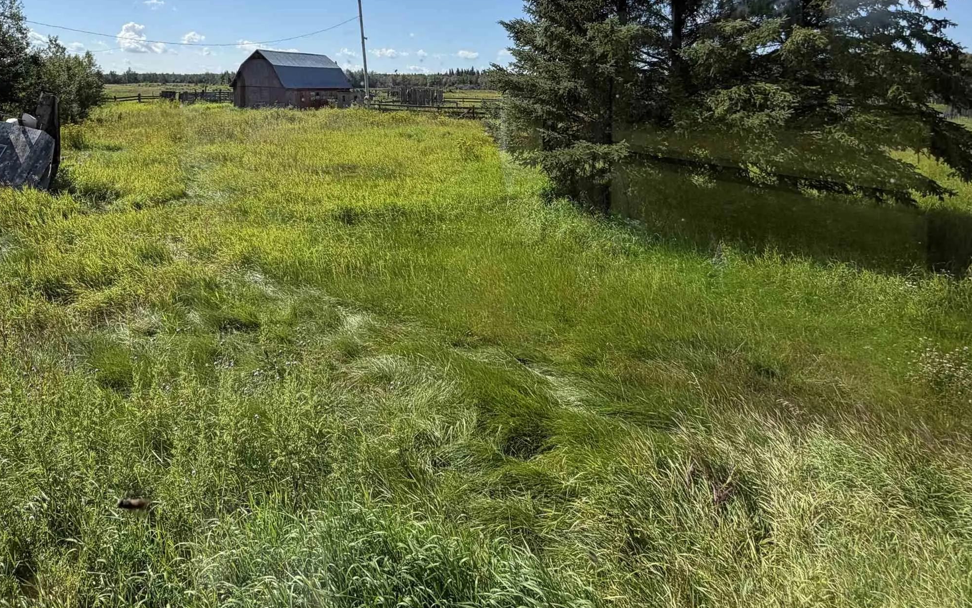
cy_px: 99
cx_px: 339
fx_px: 609
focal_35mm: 23
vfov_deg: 49.1
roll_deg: -0.7
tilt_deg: -1.1
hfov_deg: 75.2
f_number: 2.2
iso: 20
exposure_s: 1/876
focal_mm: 2.22
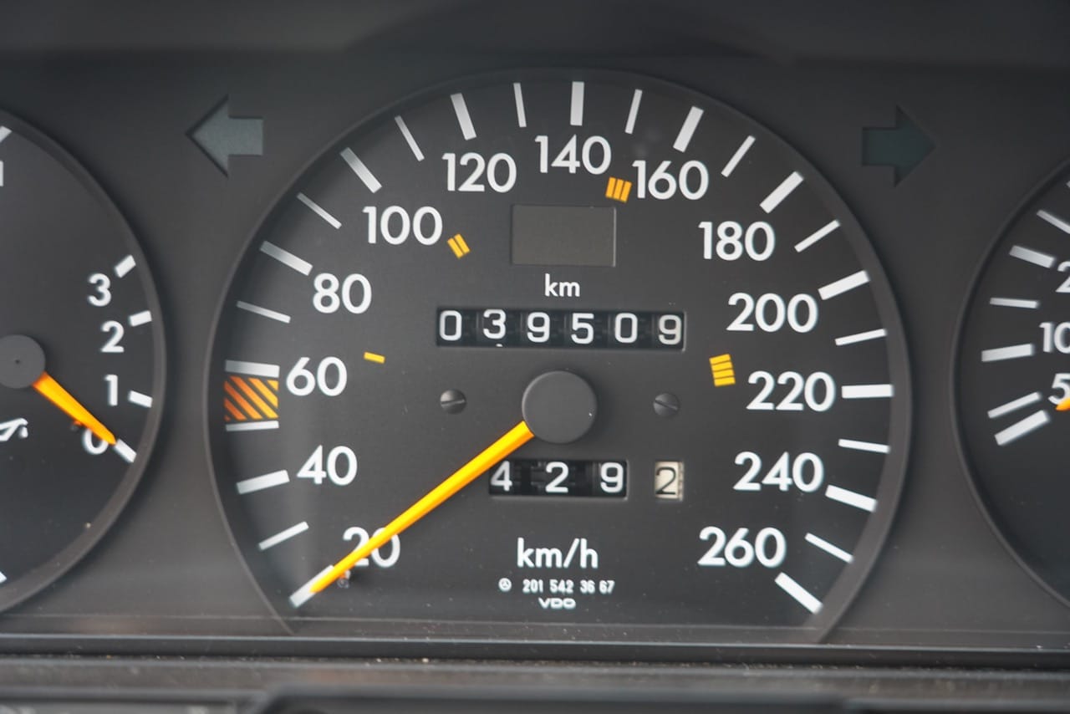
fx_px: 2170
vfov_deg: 18.7
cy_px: 357
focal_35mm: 73
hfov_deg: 27.7
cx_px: 535
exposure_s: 1/80
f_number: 4
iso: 2000
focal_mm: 73
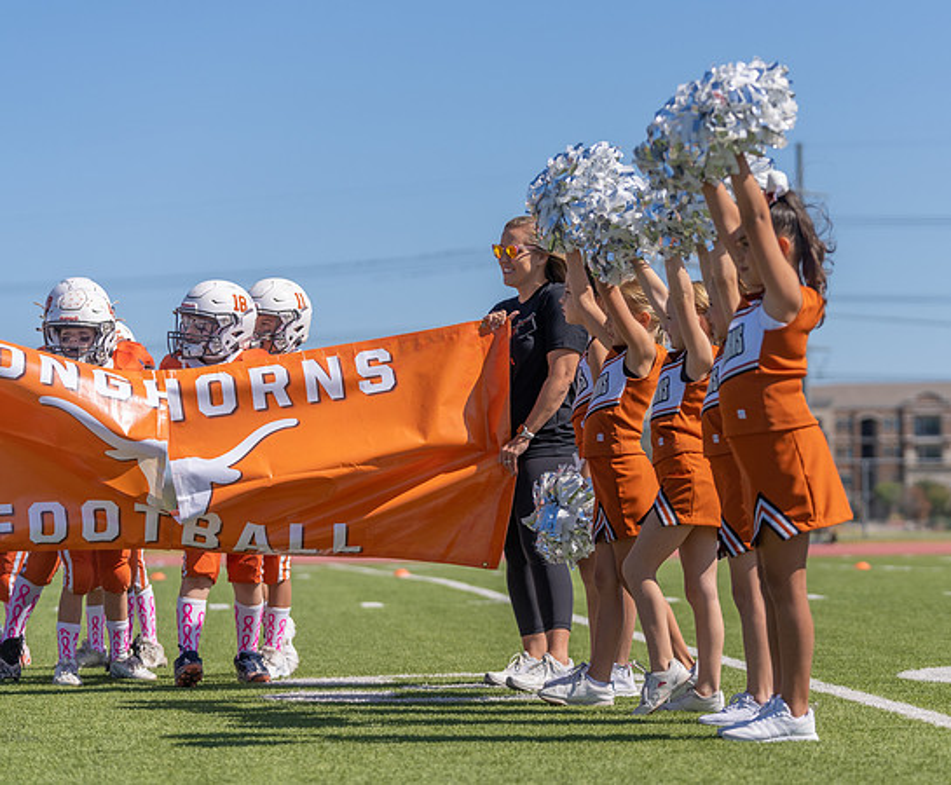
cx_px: 616
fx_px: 3751
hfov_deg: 14.4
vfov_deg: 11.9
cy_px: 375
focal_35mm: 132
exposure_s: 1/2500
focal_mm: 106
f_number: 3.5
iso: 125
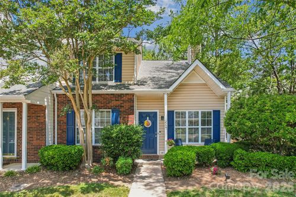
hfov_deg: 78.6
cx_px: 148
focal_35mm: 22
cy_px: 98
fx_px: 181
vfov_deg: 57.2
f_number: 2.8
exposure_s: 1/80
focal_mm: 8.4
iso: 110
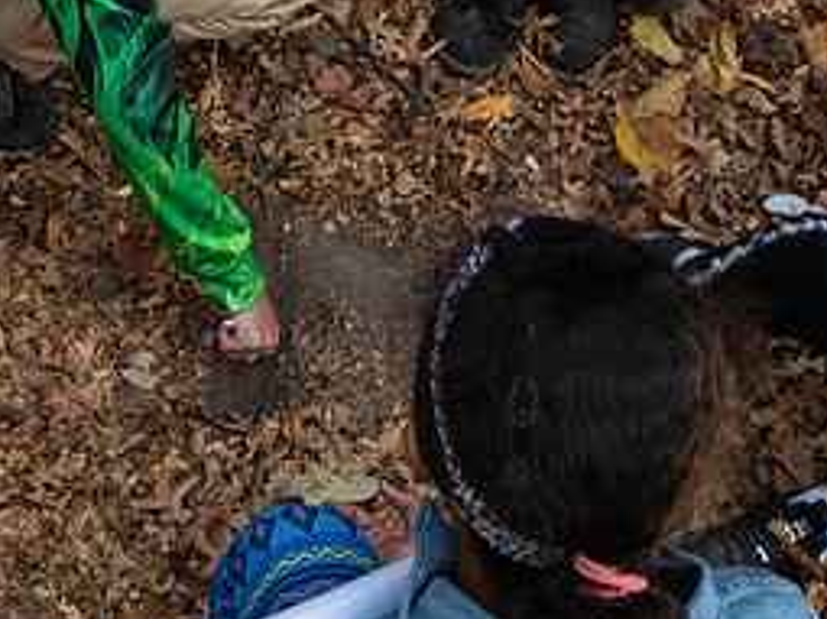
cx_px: 249
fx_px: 1695
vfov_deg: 20.1
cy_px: 18
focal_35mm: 71
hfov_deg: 27.2
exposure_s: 1/160
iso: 160
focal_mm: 24
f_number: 3.5
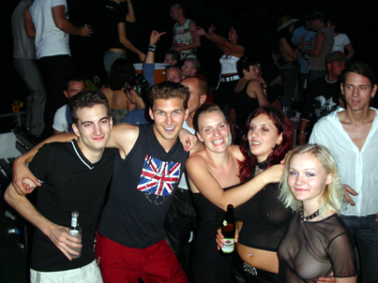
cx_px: 189
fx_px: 415
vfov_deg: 37.7
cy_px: 142
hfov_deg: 49.0
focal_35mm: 38
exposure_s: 1/30
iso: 112
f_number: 2.8
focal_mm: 7.8
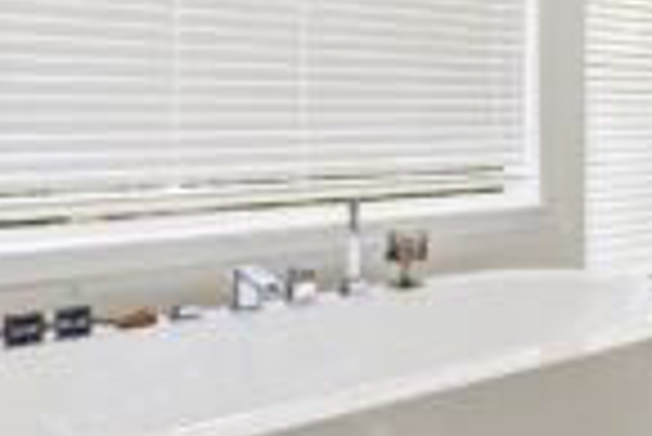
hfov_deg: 37.2
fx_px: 798
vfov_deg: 30.4
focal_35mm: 44
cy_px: 151
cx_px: 719
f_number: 11
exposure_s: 1/20
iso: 100
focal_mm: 16
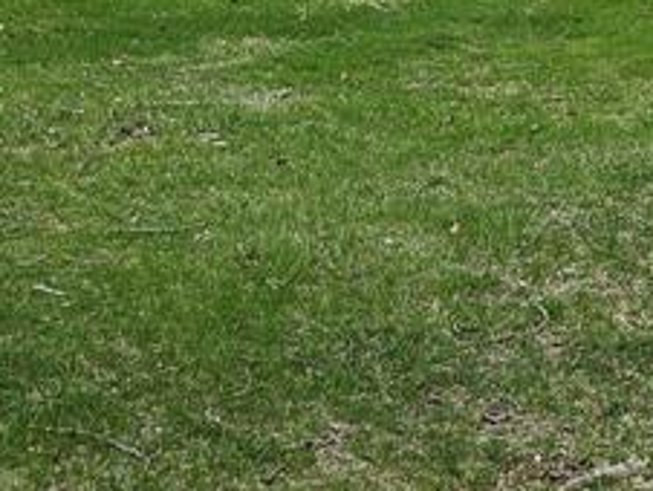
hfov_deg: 18.4
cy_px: -289
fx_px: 1964
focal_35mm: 104
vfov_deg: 13.3
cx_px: 639
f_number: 1.7
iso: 10
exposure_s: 1/816
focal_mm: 6.3
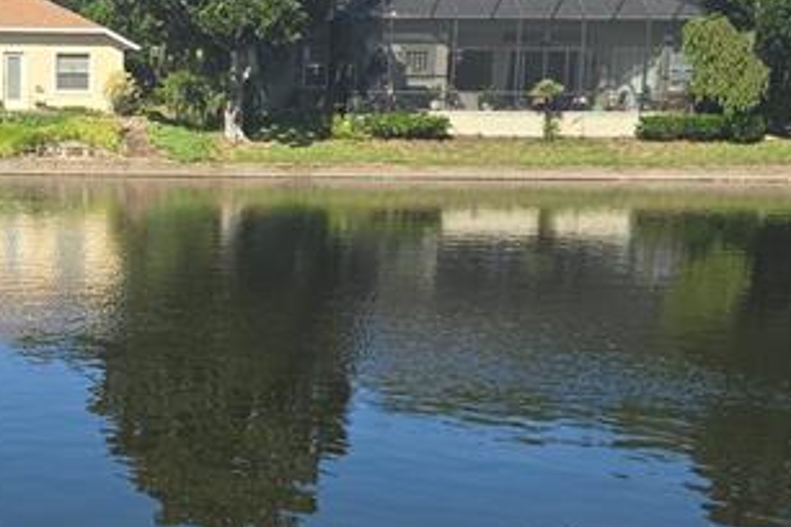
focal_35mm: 80
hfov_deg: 24.6
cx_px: 65
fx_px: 1758
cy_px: 395
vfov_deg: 17.0
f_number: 1.8
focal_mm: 5.4
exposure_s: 1/1563
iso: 25
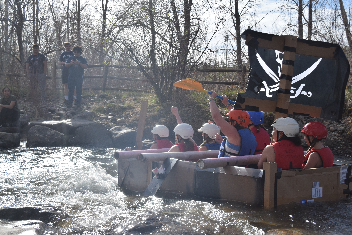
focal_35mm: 48
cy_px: 118
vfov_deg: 28.1
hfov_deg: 41.1
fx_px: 469
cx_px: 176
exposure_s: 1/2000
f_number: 8
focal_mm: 32
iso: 360
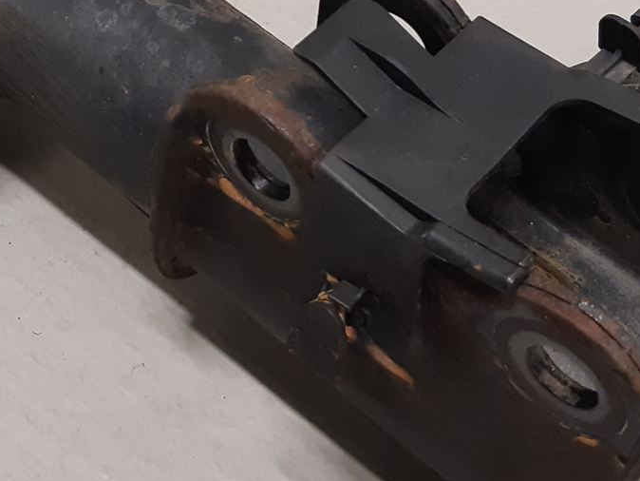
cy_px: 44
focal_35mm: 79
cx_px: 137
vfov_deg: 18.4
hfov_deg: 24.4
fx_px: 1461
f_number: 1.7
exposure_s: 1/50
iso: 160
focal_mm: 3.93
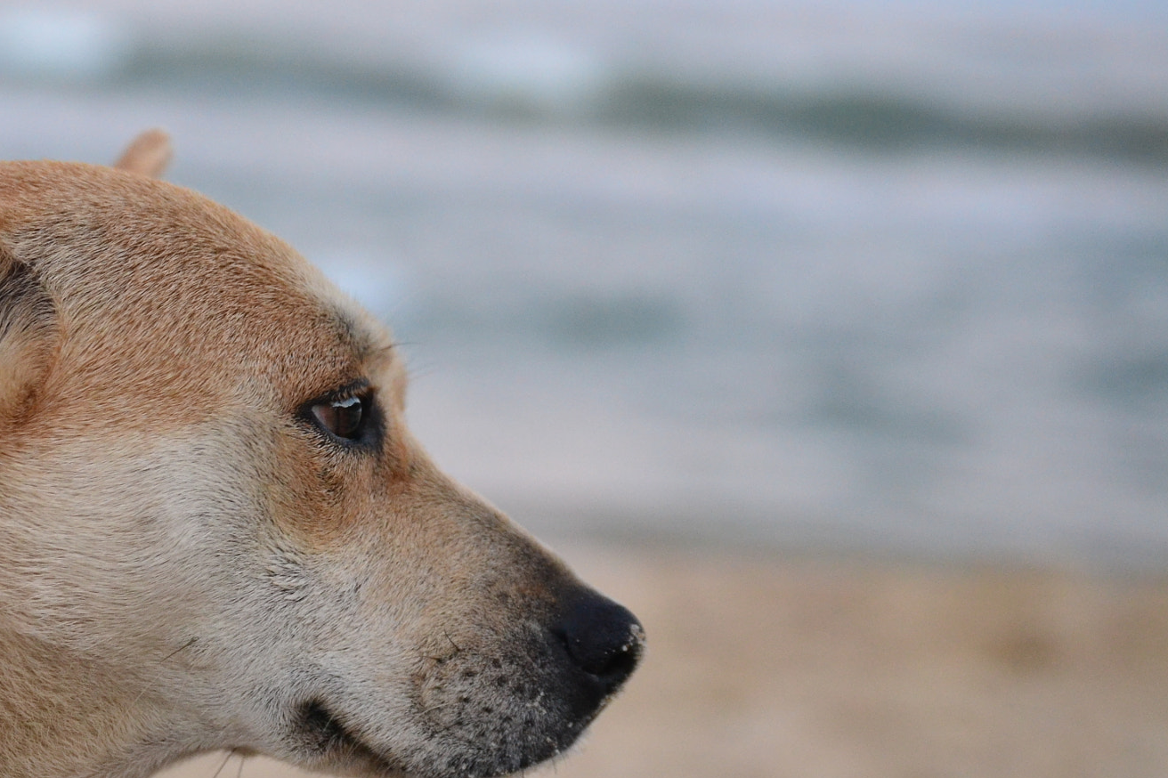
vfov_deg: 10.6
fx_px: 4177
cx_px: 277
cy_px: 430
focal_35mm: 129
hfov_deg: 15.8
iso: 1600
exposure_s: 1/100
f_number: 4.5
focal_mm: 55
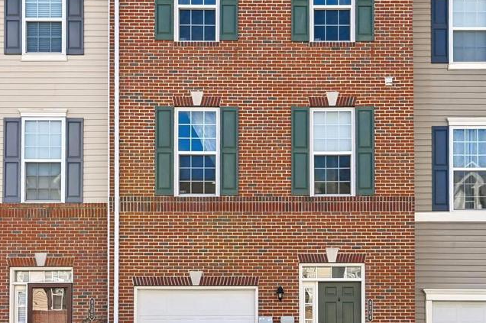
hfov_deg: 45.4
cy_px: 150
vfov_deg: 31.1
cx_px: 267
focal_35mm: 43
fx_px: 580
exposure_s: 1/320
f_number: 6.3
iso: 100
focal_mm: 19
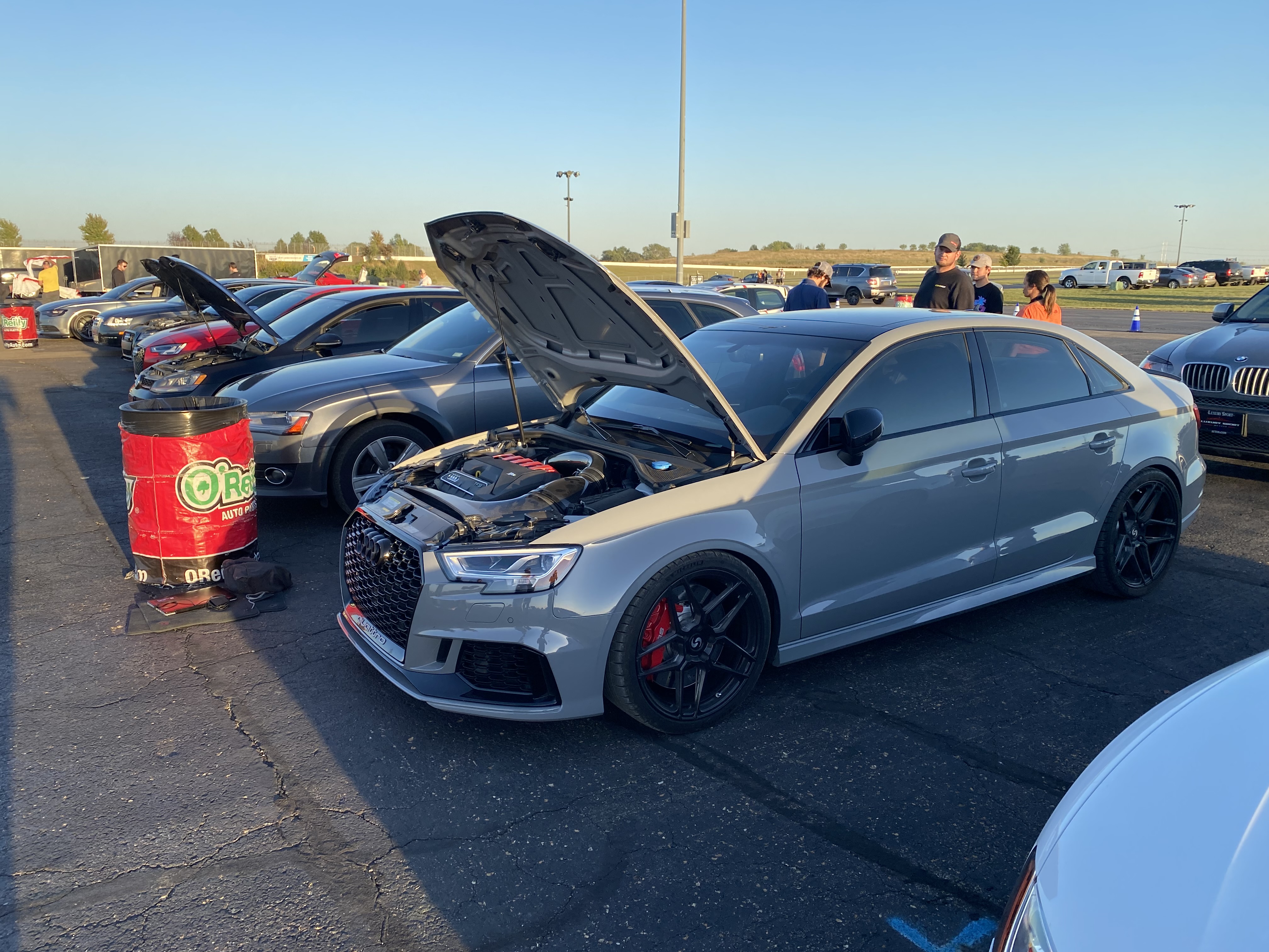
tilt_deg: -11.8
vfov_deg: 53.1
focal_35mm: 26
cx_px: 634
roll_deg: -0.6
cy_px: 476
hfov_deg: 67.3
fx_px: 953
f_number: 1.8
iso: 32
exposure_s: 1/757
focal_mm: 4.25
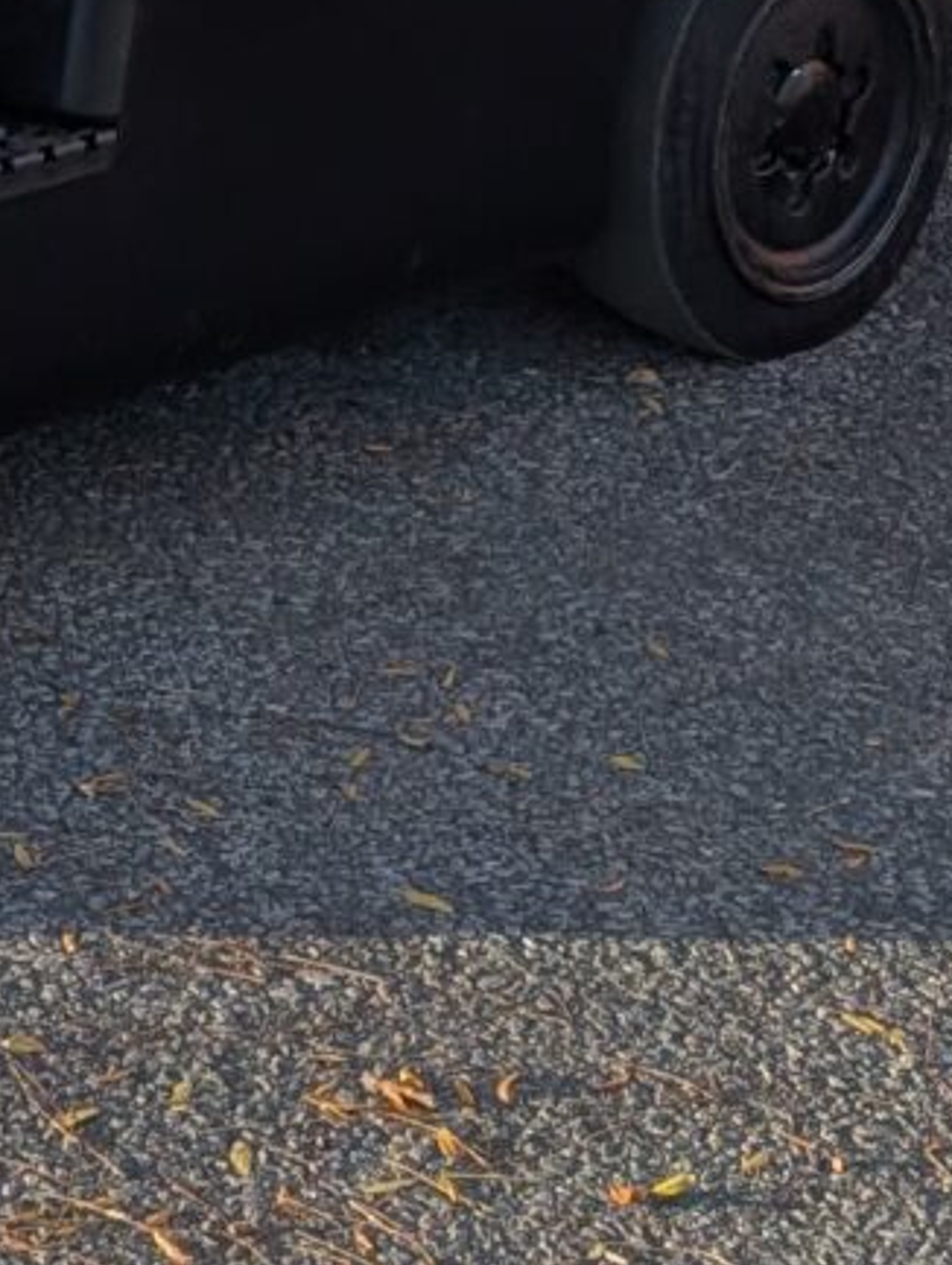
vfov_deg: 12.2
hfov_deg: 10.3
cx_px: -161
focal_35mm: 142
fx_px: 5194
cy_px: -1350
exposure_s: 1/2890
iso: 20
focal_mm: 6.9
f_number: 1.68
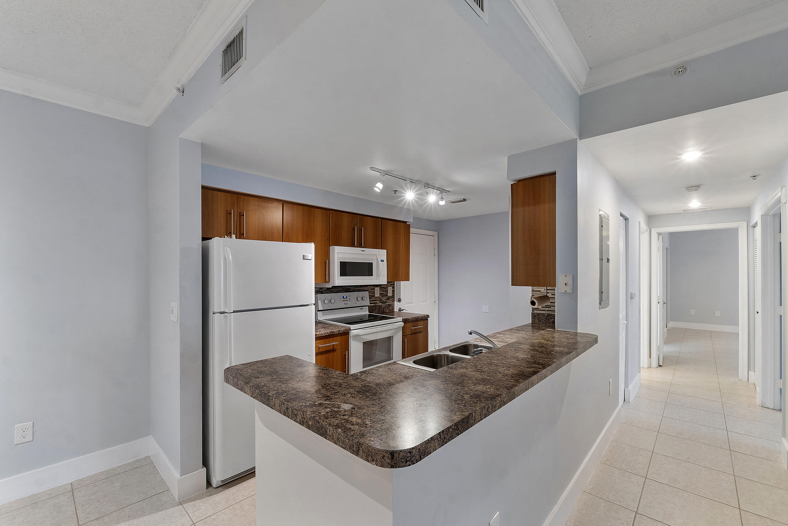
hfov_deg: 100.4
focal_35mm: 15
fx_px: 328
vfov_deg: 77.3
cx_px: 394
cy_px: 263
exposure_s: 1/1.67
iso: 160
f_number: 11
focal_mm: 10
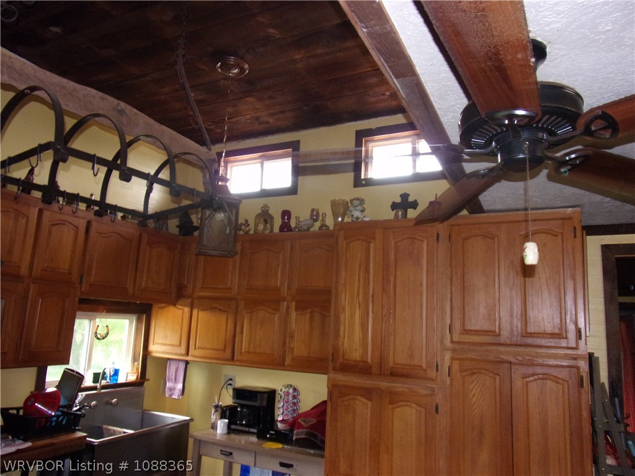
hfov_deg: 71.6
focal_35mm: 24
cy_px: 238
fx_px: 440
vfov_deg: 56.8
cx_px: 318
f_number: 3.3
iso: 200
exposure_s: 1/34
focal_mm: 4.3
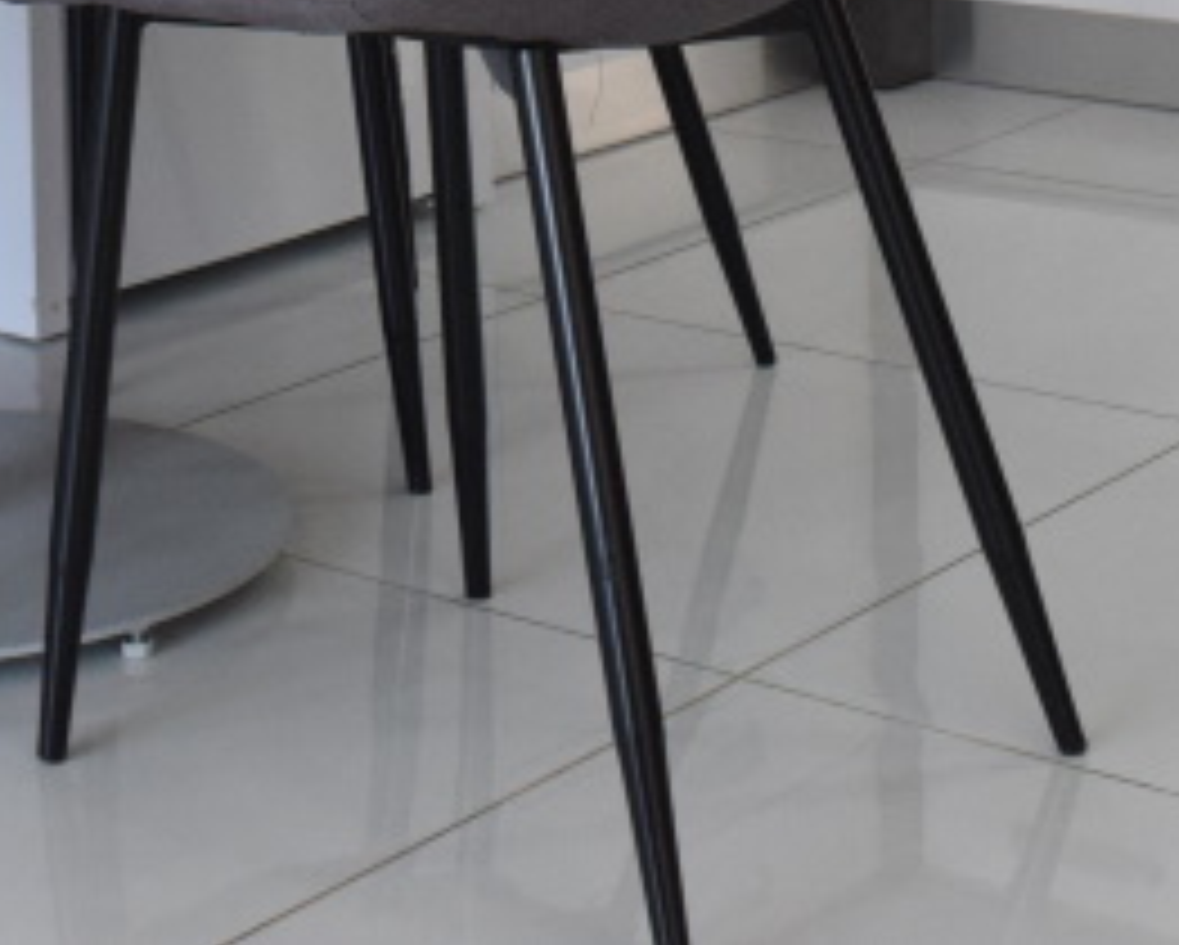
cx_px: 342
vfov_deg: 14.3
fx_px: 3457
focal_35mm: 99
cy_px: -587
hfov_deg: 19.3
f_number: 8
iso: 1800
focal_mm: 18
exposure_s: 1/60
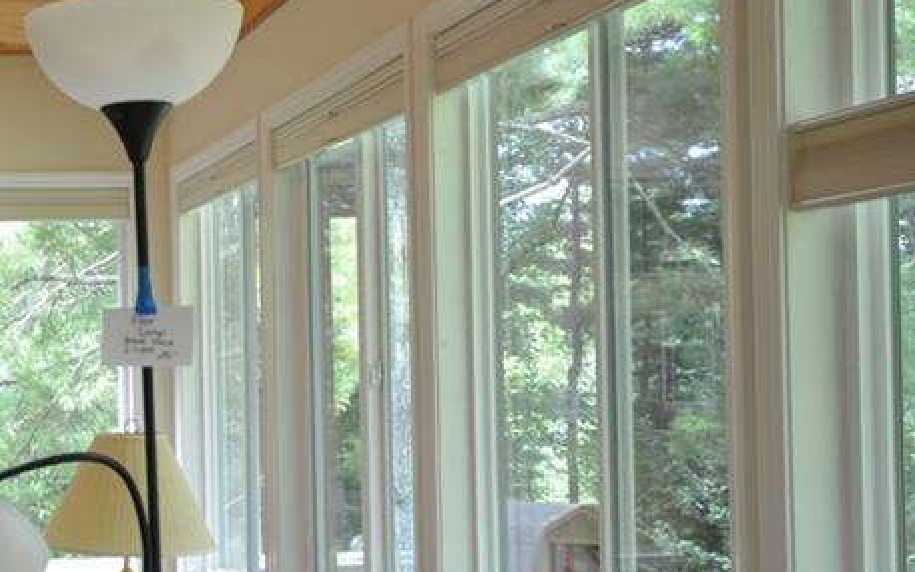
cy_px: 366
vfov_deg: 19.1
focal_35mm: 68
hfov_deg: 28.0
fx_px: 1696
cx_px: -48
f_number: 5.6
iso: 500
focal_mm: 20
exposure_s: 1/40
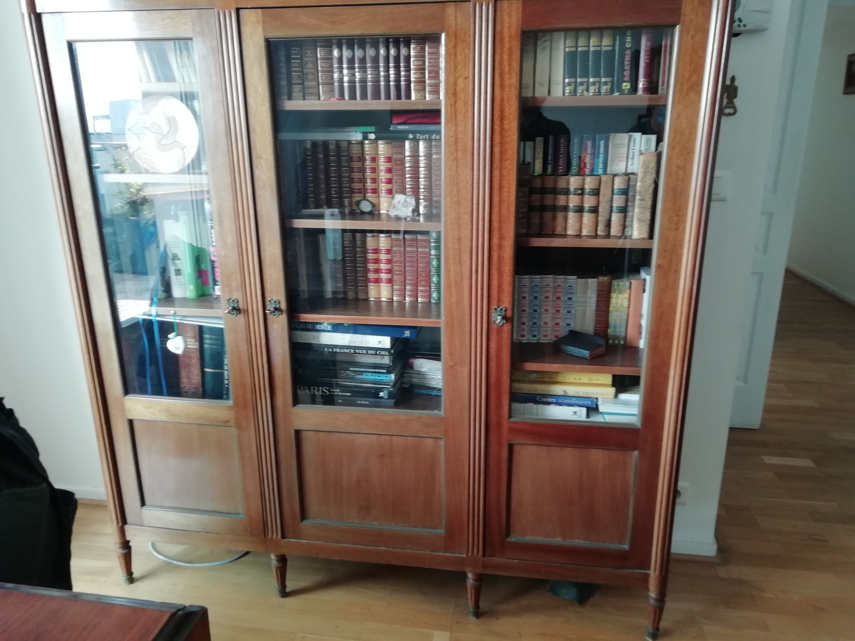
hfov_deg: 67.3
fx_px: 642
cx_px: 428
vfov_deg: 53.1
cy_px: 320
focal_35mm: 26
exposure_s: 1/40
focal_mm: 3.46
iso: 80
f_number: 2.2
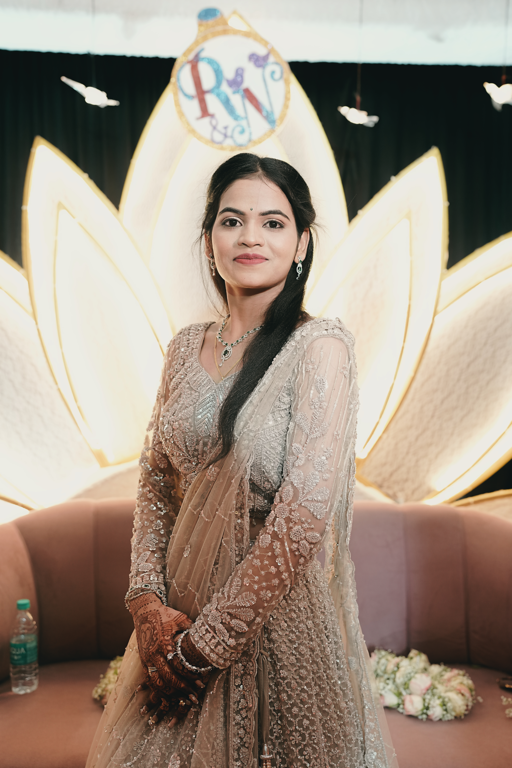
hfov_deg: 37.9
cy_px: 384
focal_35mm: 35
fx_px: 747
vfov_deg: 54.4
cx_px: 256
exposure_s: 1/160
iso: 1250
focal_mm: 35
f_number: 2.8
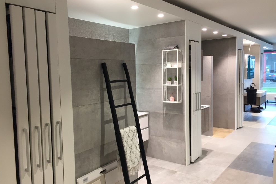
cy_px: 91
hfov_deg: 60.3
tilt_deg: -3.8
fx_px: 238
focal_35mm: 31
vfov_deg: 42.3
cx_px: 135
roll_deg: +0.9
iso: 32
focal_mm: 4.15
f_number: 2.2
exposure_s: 1/33
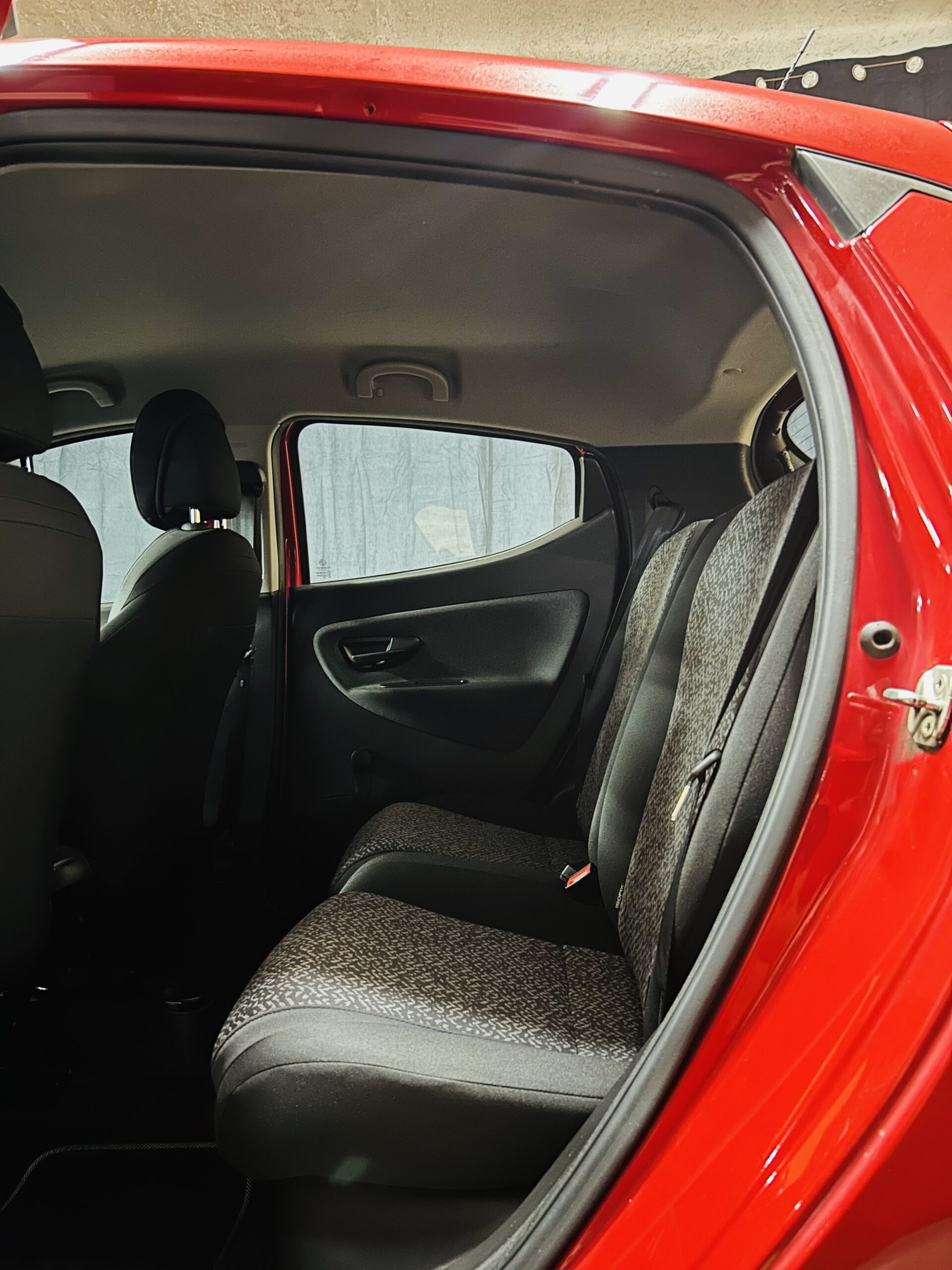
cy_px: 635
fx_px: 953
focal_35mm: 26
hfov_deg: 53.1
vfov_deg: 67.3
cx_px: 476
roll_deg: +0.4
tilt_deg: -0.7
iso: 800
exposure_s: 1/9
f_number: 1.5
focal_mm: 5.7
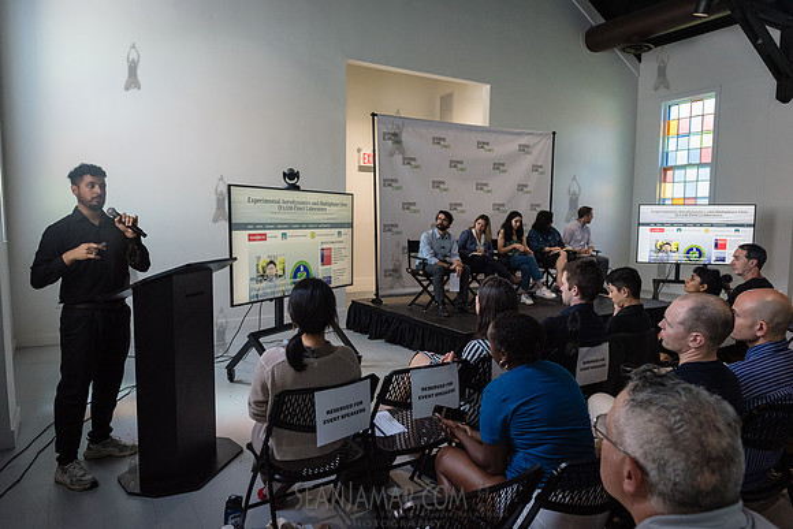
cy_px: 264
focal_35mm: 24
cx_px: 396
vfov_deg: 53.2
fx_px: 529
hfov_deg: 73.7
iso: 4000
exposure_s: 1/500
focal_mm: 24
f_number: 4
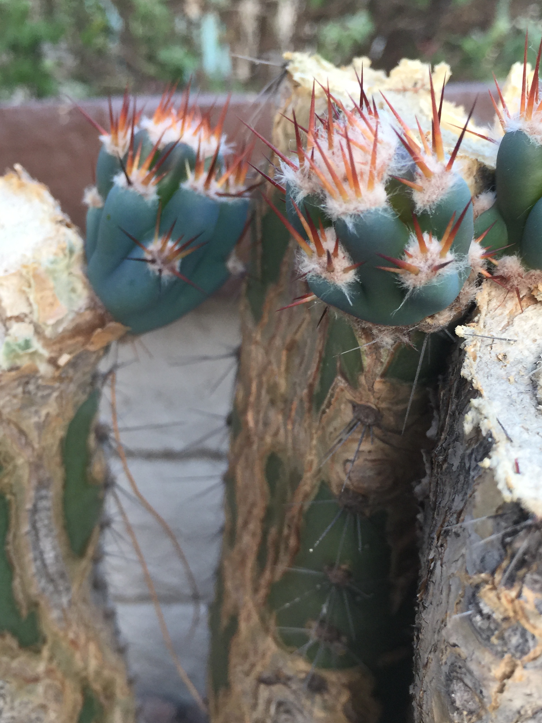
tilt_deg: -15.6
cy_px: 379
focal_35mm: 38
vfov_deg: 49.0
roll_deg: +3.9
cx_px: 339
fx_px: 793
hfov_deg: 37.5
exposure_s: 1/30
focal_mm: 4.15
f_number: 2.2
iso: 32
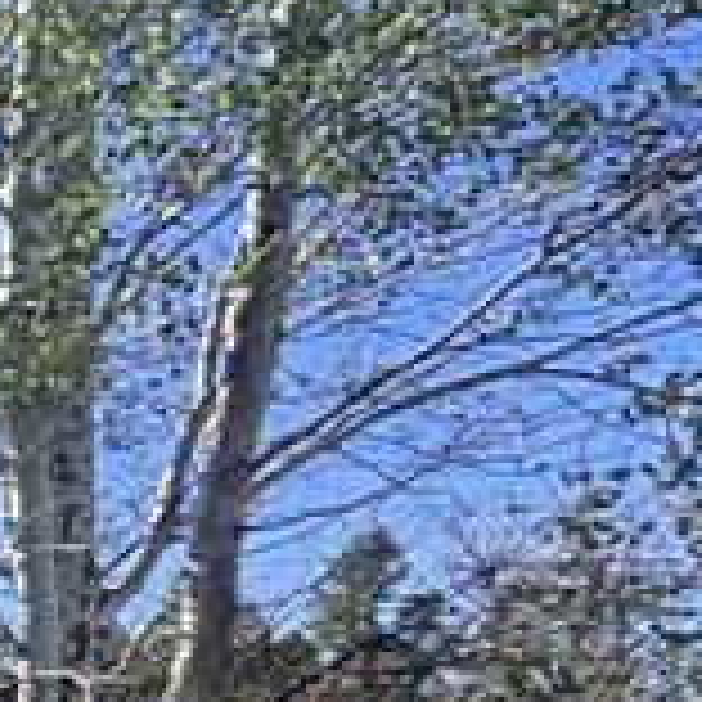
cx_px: -1422
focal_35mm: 81
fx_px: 1858
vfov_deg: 19.5
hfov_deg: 11.4
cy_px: 950
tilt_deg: +0.1
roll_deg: +0.0
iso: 50
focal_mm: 2.22
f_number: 2.2
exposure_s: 1/749
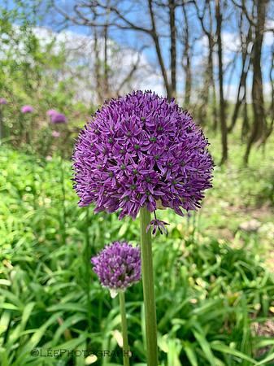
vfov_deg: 67.3
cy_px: 183
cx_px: 137
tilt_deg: -10.8
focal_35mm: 26
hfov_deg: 53.0
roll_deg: +0.2
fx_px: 275
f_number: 1.8
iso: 25
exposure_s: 1/502
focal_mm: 4.25
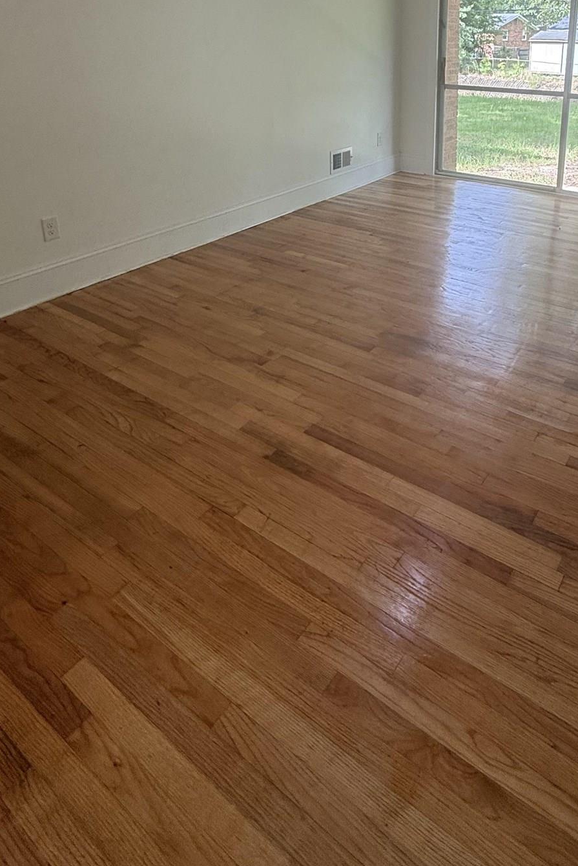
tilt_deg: -13.4
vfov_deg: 65.6
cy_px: 185
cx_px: 388
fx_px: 602
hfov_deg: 50.3
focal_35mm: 25
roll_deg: -1.3
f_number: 2.2
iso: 64
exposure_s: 1/133
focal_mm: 2.22
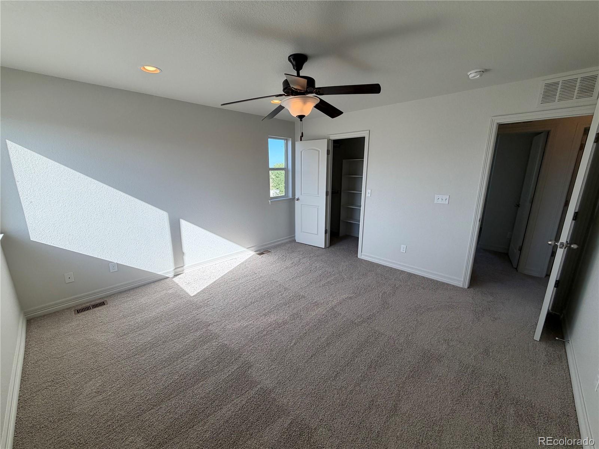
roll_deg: +0.7
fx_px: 242
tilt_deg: -12.8
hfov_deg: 102.1
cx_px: 300
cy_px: 224
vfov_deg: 85.7
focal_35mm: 14
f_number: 2.2
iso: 64
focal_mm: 2.22
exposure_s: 1/232
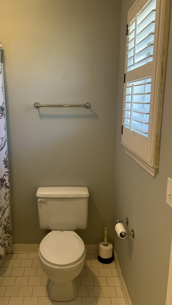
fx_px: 235
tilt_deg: -10.4
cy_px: 149
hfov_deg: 39.7
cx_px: 58
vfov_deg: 66.1
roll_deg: +0.3
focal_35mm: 29
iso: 64
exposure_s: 1/60
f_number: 1.5
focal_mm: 5.7
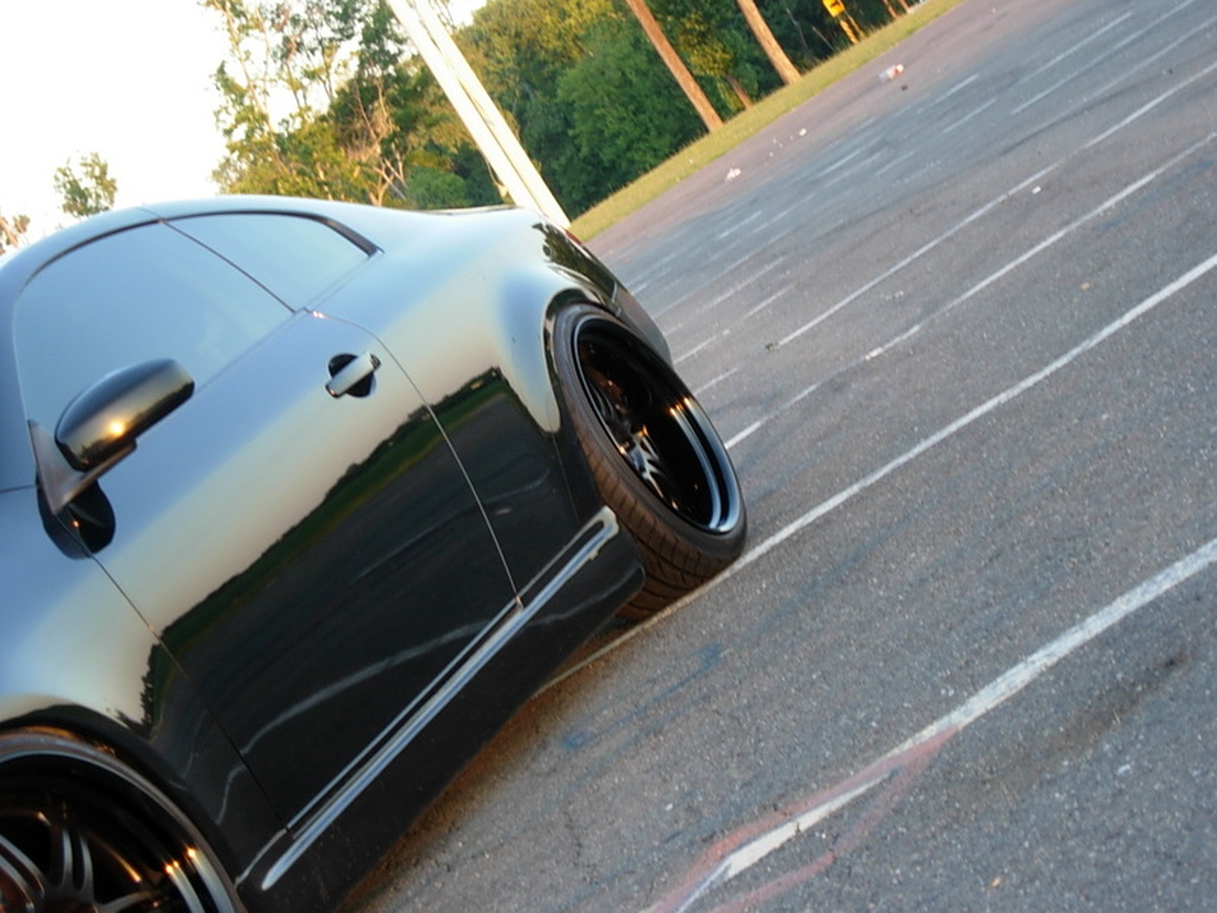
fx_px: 3973
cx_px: 608
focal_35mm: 113
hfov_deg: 17.4
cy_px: 456
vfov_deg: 13.1
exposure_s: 1/28.5
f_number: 4.9
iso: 64
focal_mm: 23.4
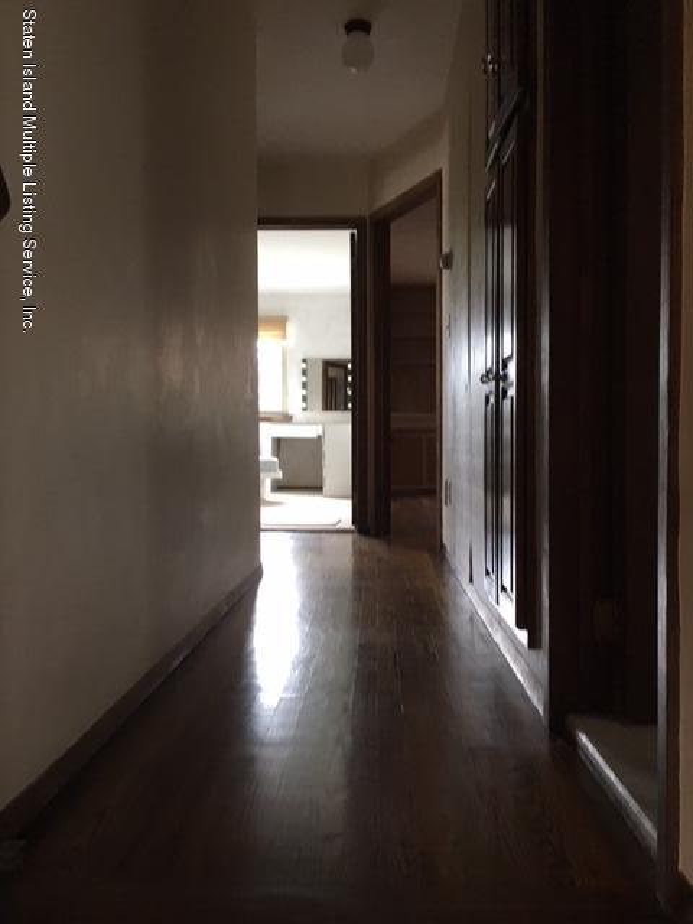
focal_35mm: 29
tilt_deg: +2.7
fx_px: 774
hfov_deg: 48.2
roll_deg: +1.9
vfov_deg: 61.7
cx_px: 346
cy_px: 462
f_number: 2.2
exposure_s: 1/20
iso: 200
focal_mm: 4.15
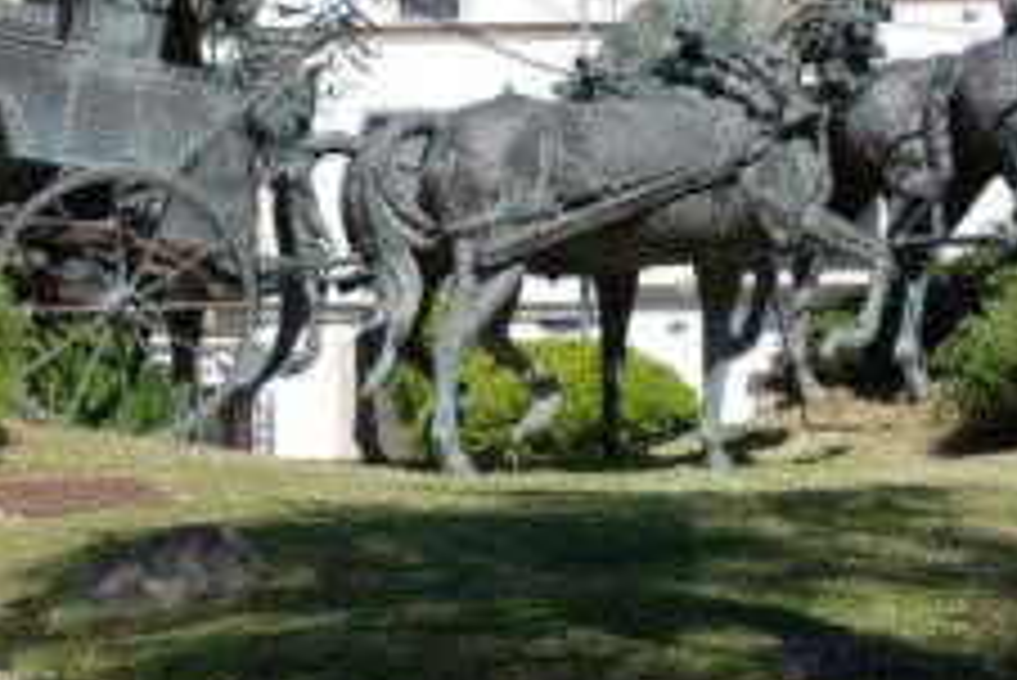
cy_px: 164
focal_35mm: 103
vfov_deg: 13.3
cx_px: 468
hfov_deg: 19.8
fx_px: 2915
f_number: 8
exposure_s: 1/250
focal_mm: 31
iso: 100
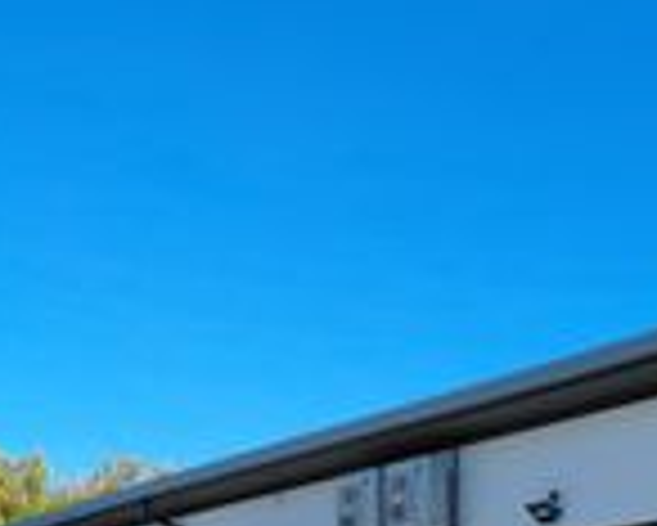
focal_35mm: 67
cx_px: 729
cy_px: 638
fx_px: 1304
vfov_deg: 21.2
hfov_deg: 26.1
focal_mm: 4.69
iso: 50
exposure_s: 1/1281
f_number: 1.8
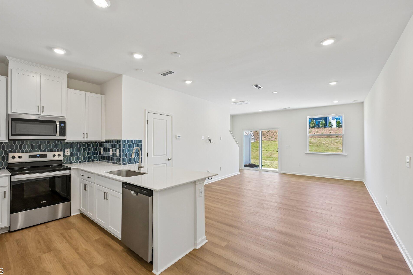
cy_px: 137
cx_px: 201
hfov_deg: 100.4
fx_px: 172
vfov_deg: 77.3
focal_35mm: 15
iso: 110
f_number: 8
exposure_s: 1/40
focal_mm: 14
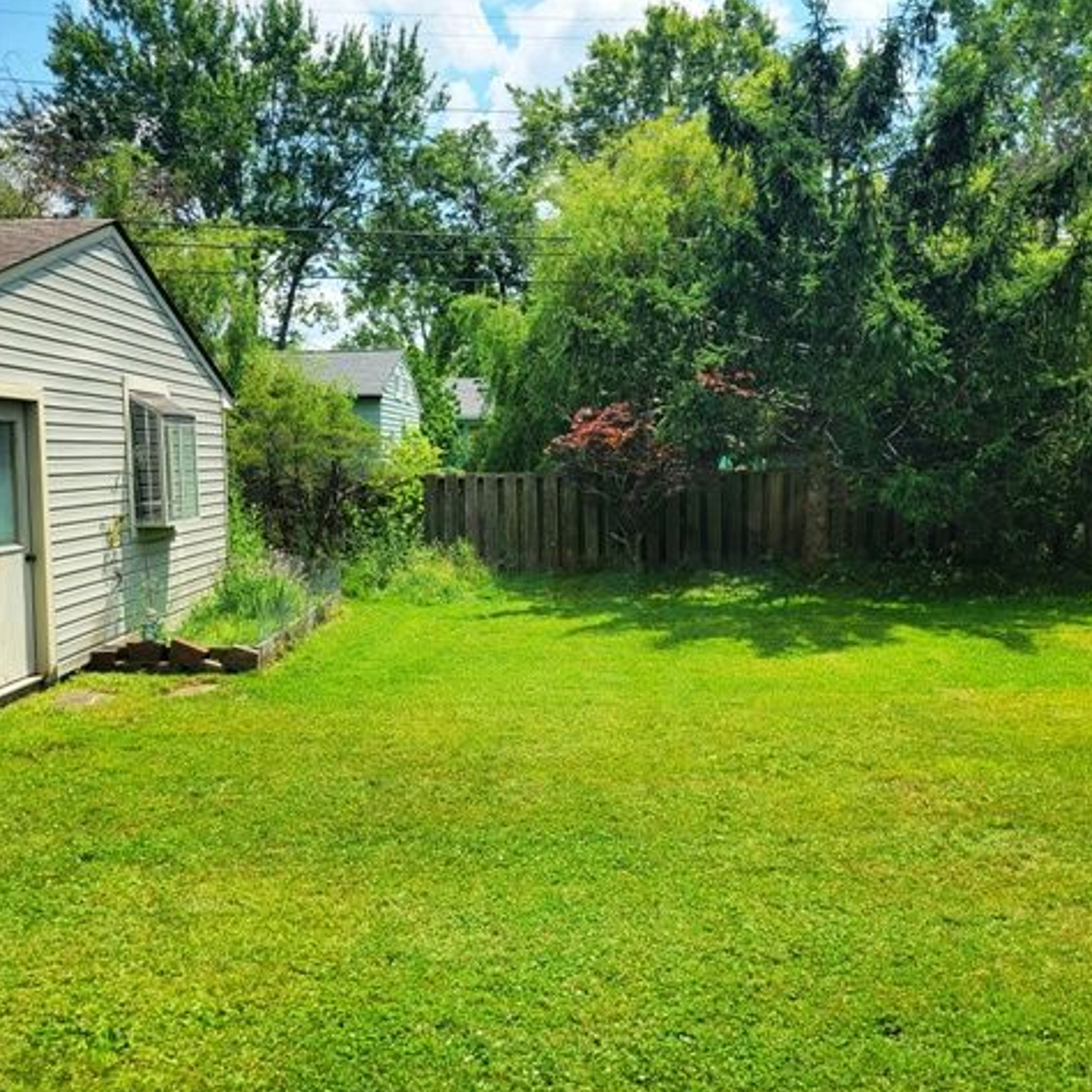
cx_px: 507
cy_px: 548
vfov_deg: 52.5
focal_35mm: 31
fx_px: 1106
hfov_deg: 52.5
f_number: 1.8
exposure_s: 1/1129
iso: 40
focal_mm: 5.4
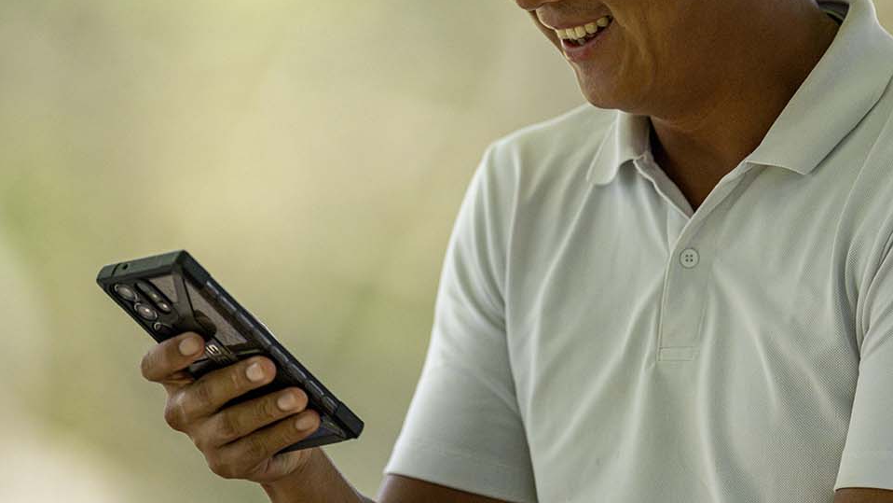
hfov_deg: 3.4
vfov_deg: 1.9
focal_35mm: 630
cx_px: 446
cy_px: 189
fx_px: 14918
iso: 1800
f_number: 3.2
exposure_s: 1/6400
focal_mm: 400
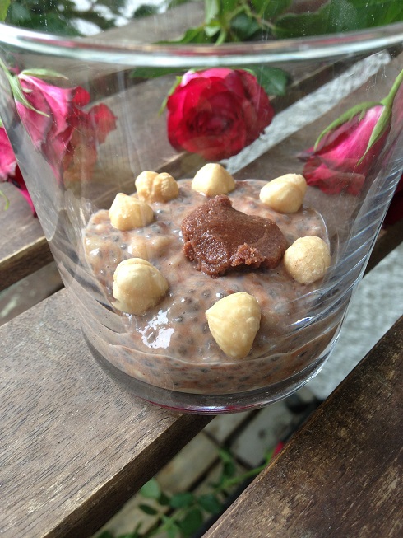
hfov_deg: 43.0
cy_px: 269
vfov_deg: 55.3
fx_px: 512
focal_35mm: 33
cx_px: 202
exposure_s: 1/30
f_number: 2.4
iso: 50
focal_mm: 4.13
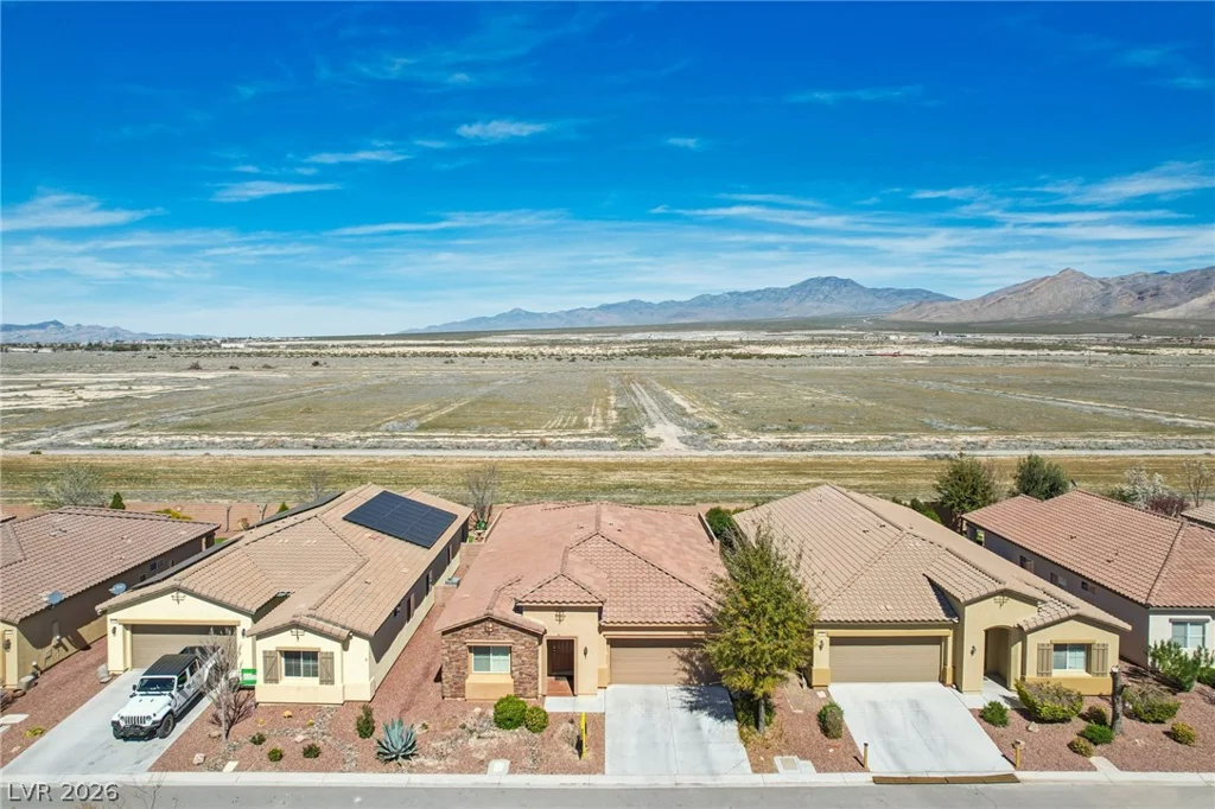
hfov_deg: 78.6
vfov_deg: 57.2
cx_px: 608
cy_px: 404
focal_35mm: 22
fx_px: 742
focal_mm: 8.4
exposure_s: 1/2000
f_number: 2.8
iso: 100
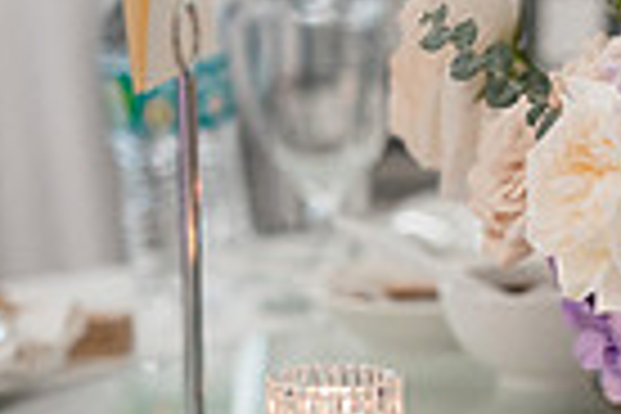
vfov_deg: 3.8
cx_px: 986
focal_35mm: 362
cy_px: 140
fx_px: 6244
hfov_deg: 5.6
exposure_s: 1/250
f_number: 1.8
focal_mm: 85
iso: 2000
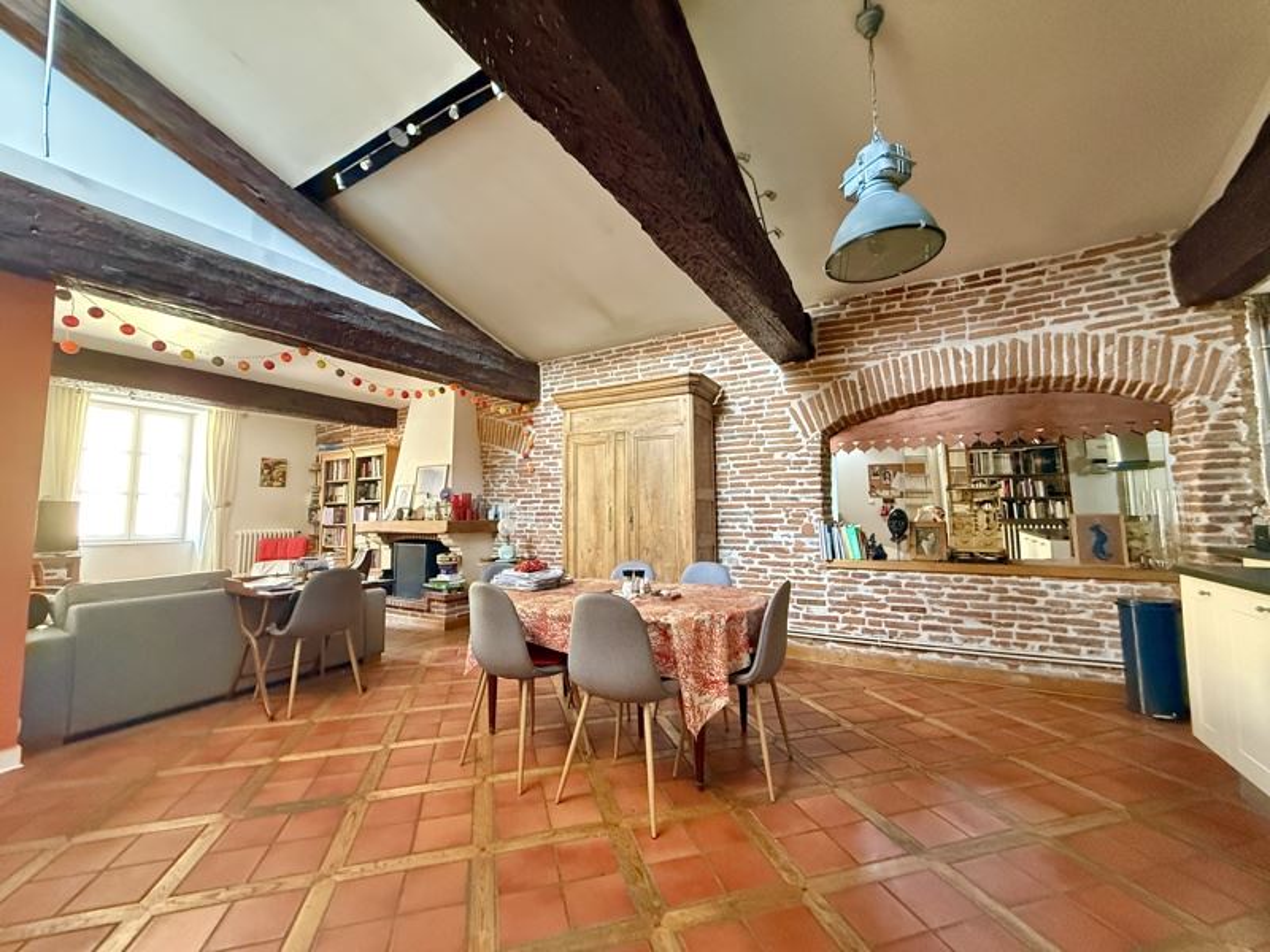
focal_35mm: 14
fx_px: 514
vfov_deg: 85.7
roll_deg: -0.1
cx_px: 635
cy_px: 476
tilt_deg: +4.7
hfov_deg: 102.1
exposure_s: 1/60
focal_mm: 2.22
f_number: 2.2
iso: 800
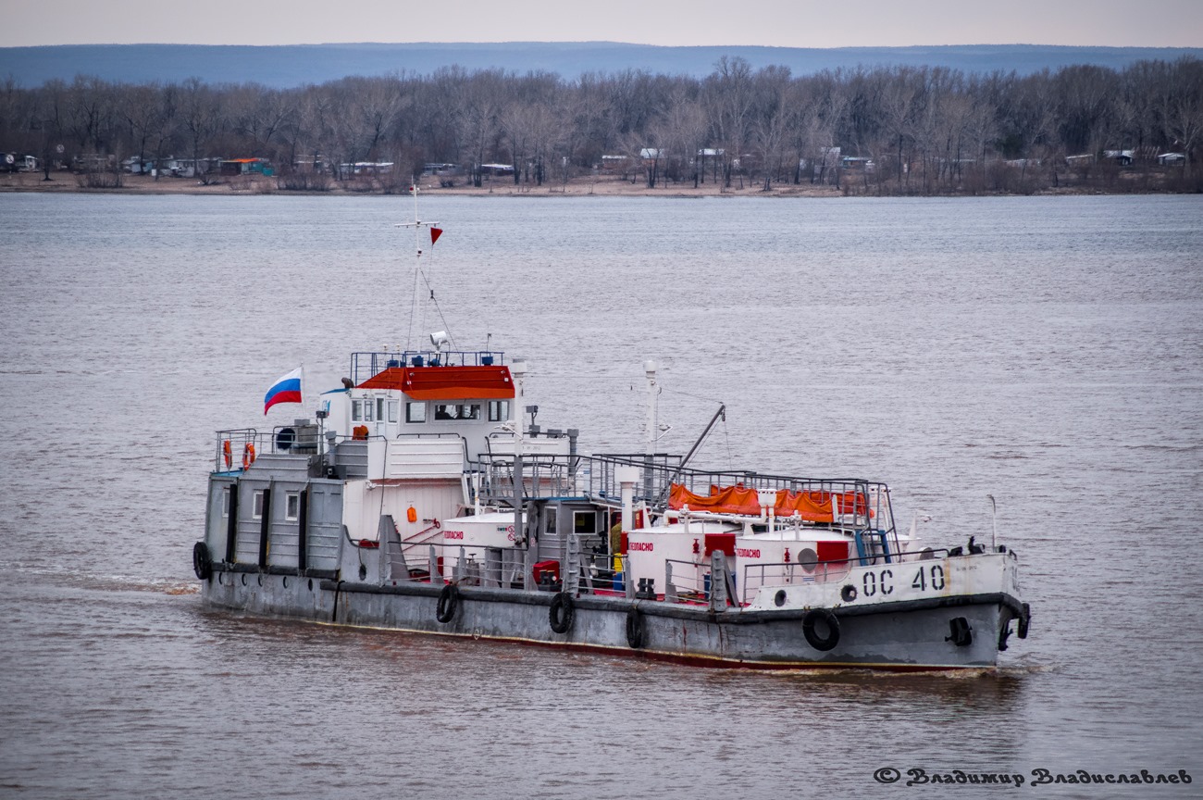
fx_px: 10015
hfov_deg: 6.9
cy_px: 400
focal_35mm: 300
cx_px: 602
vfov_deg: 4.6
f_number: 5.6
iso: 125
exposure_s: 1/320
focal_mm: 200
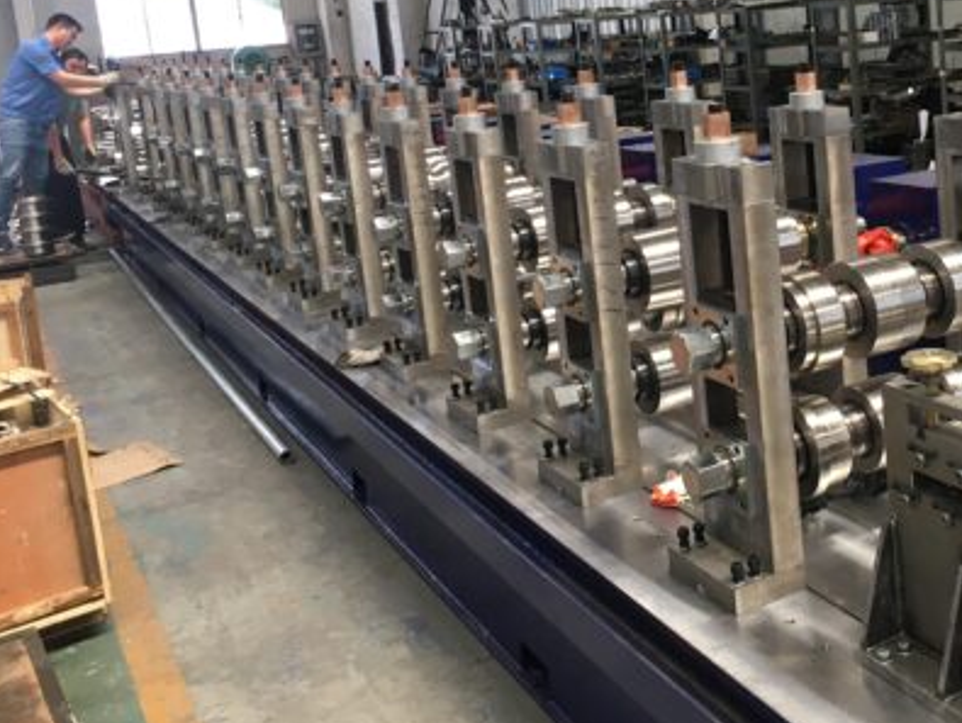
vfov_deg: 32.4
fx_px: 1224
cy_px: 197
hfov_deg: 41.6
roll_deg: +4.0
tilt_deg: -9.7
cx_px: 721
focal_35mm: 44
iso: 40
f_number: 2.2
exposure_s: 1/33
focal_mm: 4.15
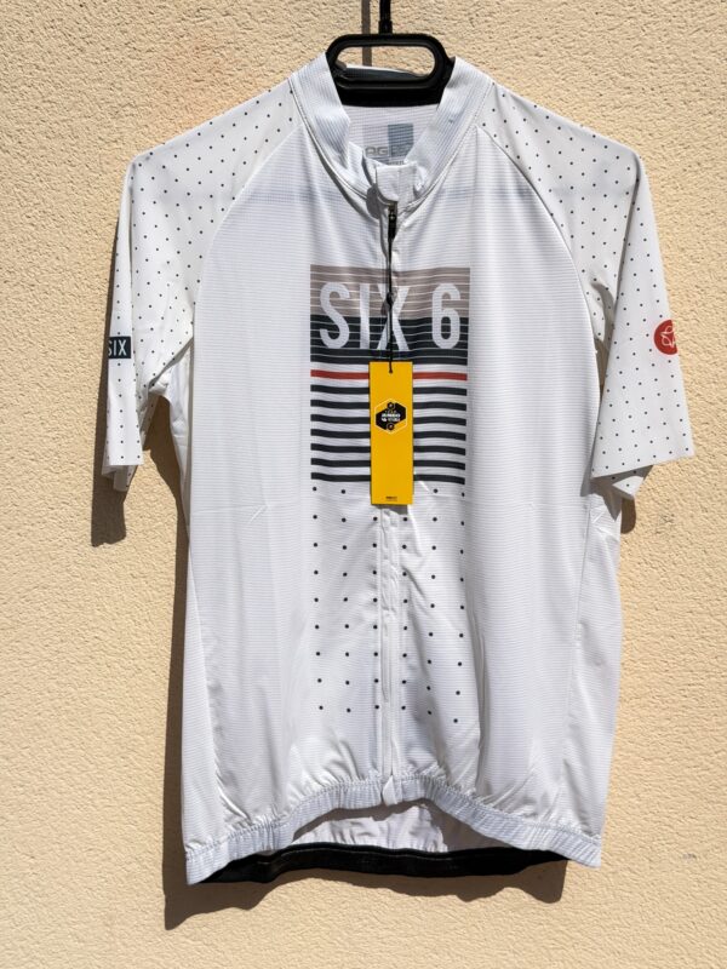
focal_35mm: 48
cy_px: 484
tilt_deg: -15.3
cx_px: 364
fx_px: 1344
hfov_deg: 30.3
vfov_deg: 39.7
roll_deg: +0.3
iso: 64
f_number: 1.78
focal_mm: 6.76
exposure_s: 1/9901
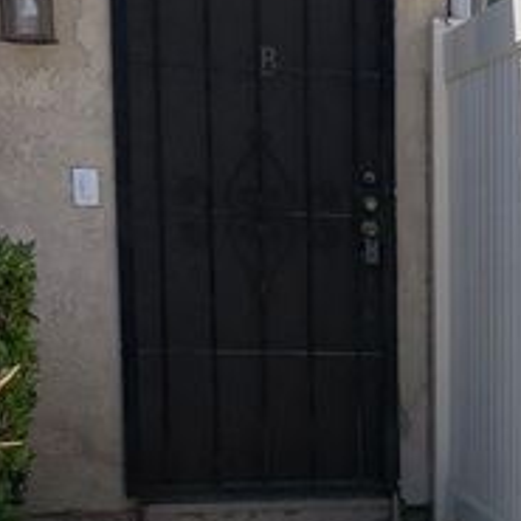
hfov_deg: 18.6
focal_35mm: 89
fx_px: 1515
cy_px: 534
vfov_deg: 18.9
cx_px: 605
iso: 20
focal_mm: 4
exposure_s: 1/2558
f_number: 1.8
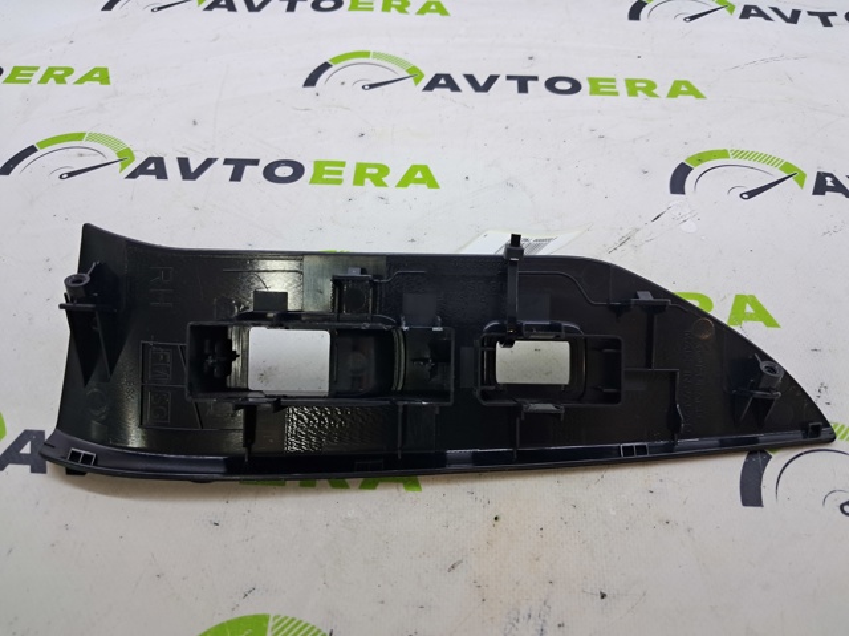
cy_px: 318
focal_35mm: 27
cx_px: 424
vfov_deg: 51.3
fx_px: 662
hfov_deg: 65.4
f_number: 1.8
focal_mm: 4
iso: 64
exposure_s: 1/50
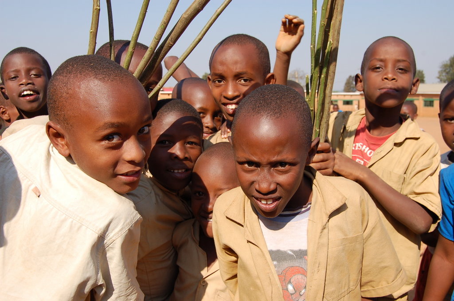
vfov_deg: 34.1
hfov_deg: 49.6
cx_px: 227
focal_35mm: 39
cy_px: 150
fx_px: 491
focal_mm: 26
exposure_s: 1/320
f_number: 9
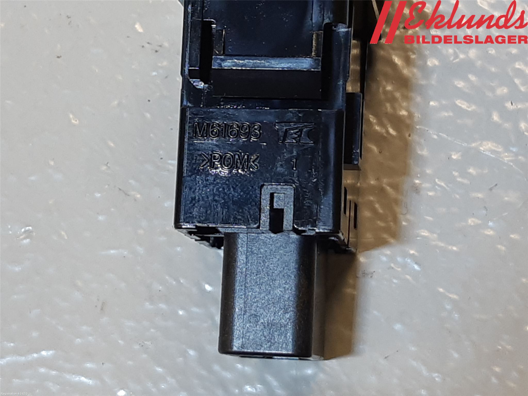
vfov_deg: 53.1
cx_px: 264
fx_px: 397
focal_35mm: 26
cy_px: 198
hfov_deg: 67.3
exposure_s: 1/50
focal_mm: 3.93
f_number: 1.7
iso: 50
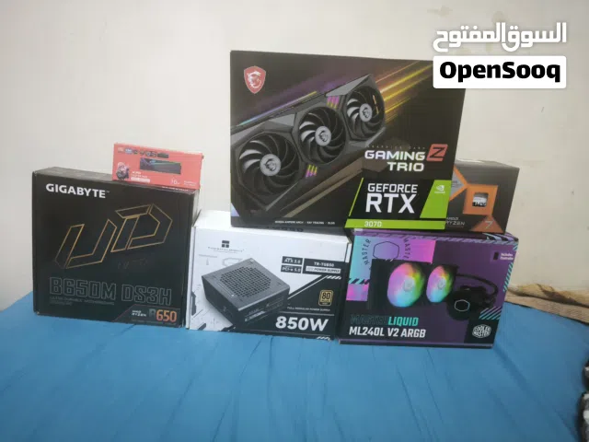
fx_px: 408
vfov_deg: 56.8
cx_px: 294
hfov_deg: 71.6
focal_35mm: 24
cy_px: 221
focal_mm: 6.92
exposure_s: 1/25
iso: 527
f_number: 1.9
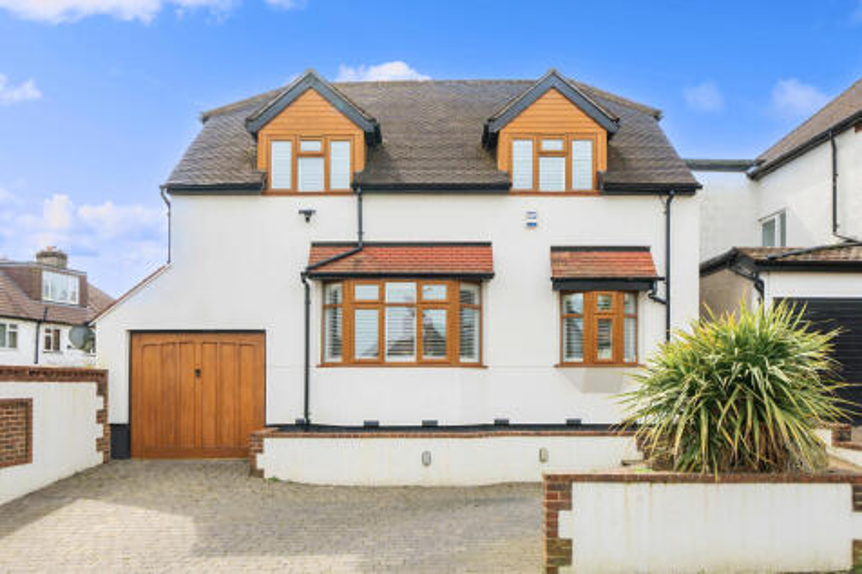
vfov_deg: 43.6
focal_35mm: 30
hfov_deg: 61.9
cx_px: 431
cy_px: 287
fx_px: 718
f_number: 8
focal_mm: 20
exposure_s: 1/250
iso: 400
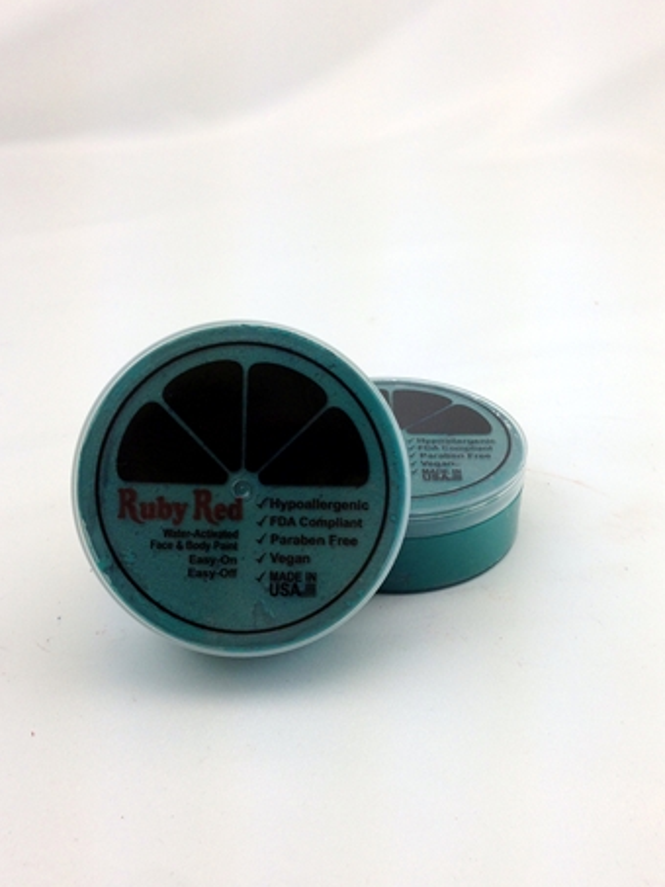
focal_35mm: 40
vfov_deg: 46.8
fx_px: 1026
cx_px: 391
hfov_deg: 35.8
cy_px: 486
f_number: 2.4
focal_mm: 4.12
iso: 50
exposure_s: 1/165
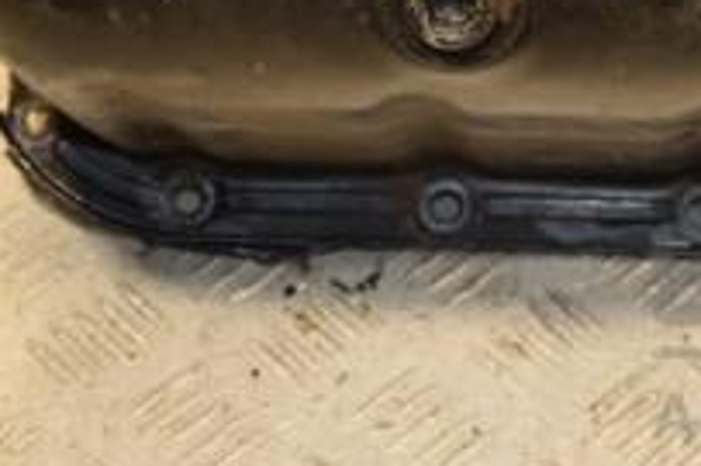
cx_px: 587
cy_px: -186
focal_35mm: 142
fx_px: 2763
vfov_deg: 9.4
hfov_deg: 14.4
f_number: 5
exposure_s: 1/125
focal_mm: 32
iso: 800
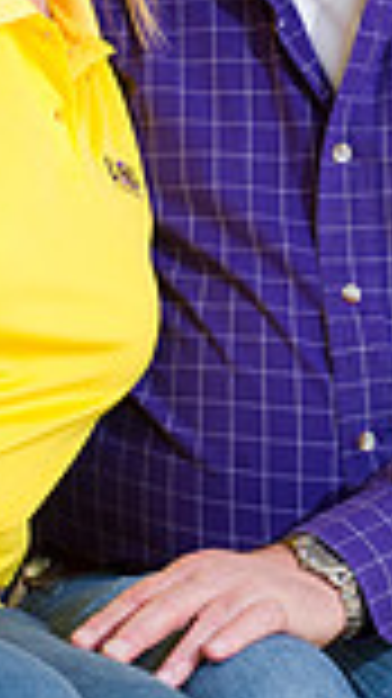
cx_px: 169
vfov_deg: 5.3
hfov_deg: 3.0
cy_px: 135
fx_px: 7589
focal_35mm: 410
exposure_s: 1/160
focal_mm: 135
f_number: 4.5
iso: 400
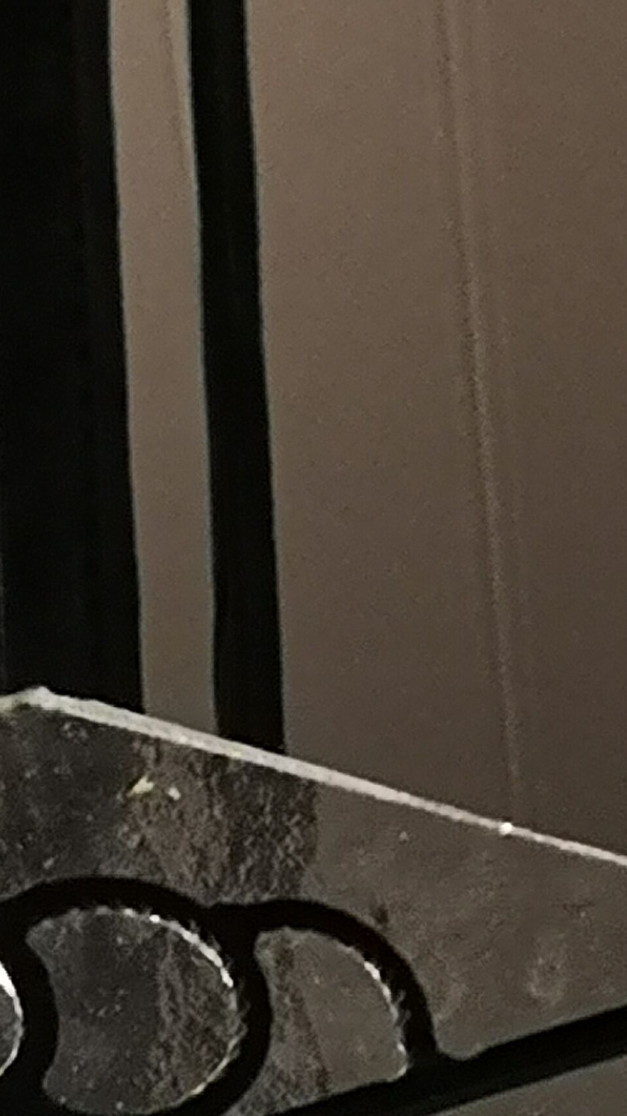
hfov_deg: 4.1
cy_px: 789
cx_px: -8
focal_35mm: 297
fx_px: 8781
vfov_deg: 7.3
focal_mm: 3.95
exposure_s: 1/50
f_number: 1.8
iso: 80
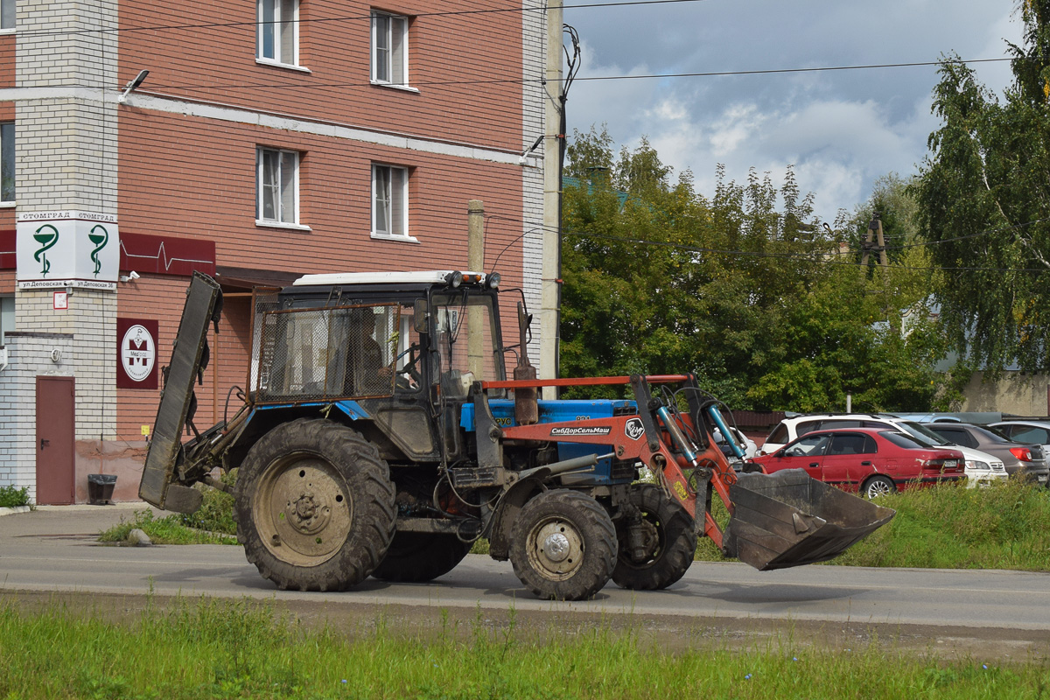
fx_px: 2406
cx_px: 525
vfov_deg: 16.6
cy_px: 350
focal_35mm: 82
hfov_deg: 24.6
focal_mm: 55
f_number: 6.3
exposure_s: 1/1000
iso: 200
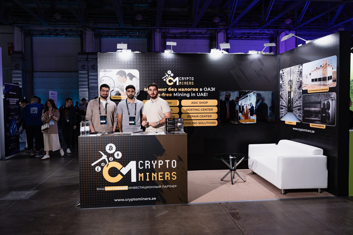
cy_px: 118
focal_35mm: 28
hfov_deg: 65.5
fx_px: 275
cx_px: 176
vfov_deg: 46.4
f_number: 3.5
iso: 160
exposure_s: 1/160
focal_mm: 28
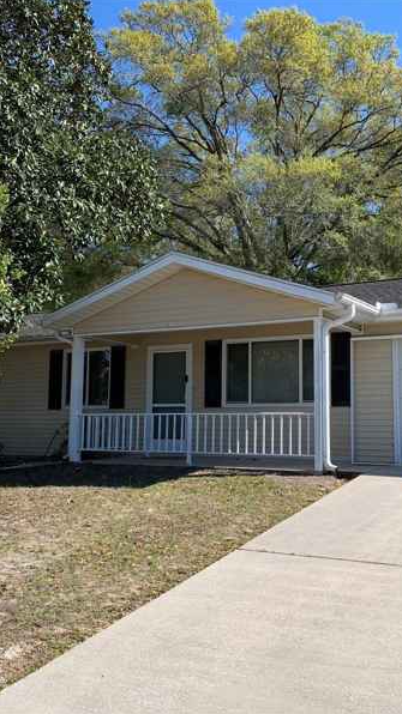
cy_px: 356
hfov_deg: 31.1
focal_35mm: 38
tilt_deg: +7.3
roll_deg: -1.6
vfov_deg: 52.8
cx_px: 227
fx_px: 721
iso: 25
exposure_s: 1/1468
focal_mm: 4.25
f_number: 1.8
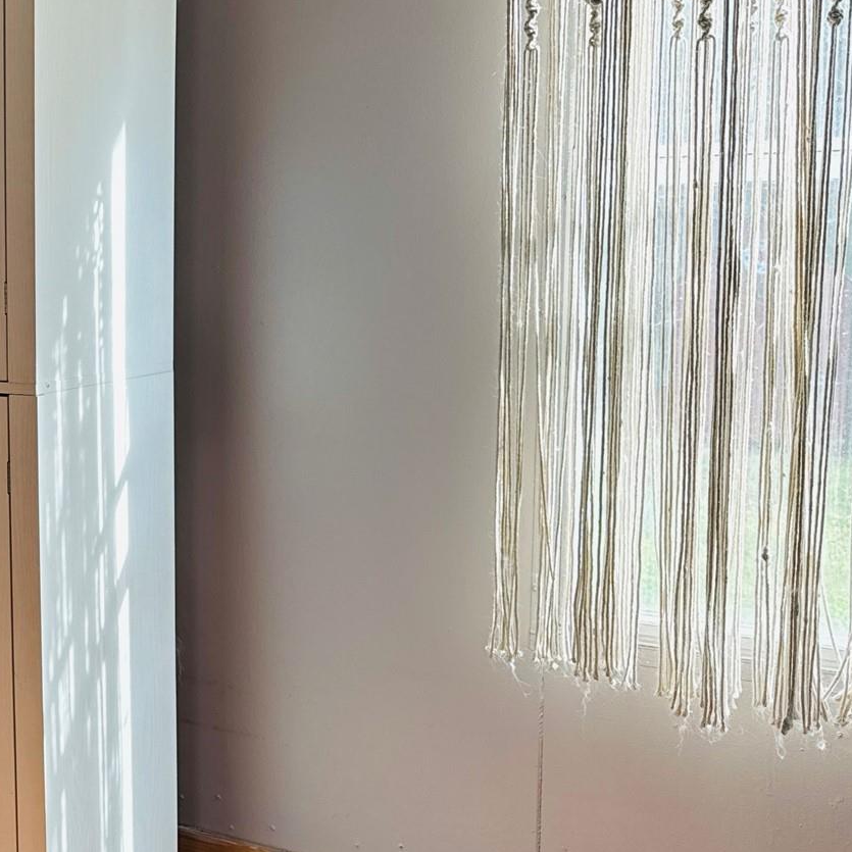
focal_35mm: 52
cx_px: -172
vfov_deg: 32.7
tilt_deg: -5.3
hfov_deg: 28.5
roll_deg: +1.5
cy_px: 356
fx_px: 1448
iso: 125
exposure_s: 1/121
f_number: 1.78
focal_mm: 6.76
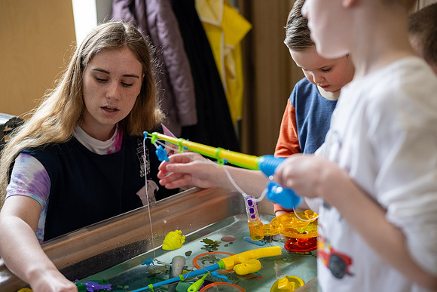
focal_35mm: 50
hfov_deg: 39.6
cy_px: 146
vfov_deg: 27.0
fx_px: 607
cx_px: 218
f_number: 2.8
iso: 1000
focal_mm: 50
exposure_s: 1/500
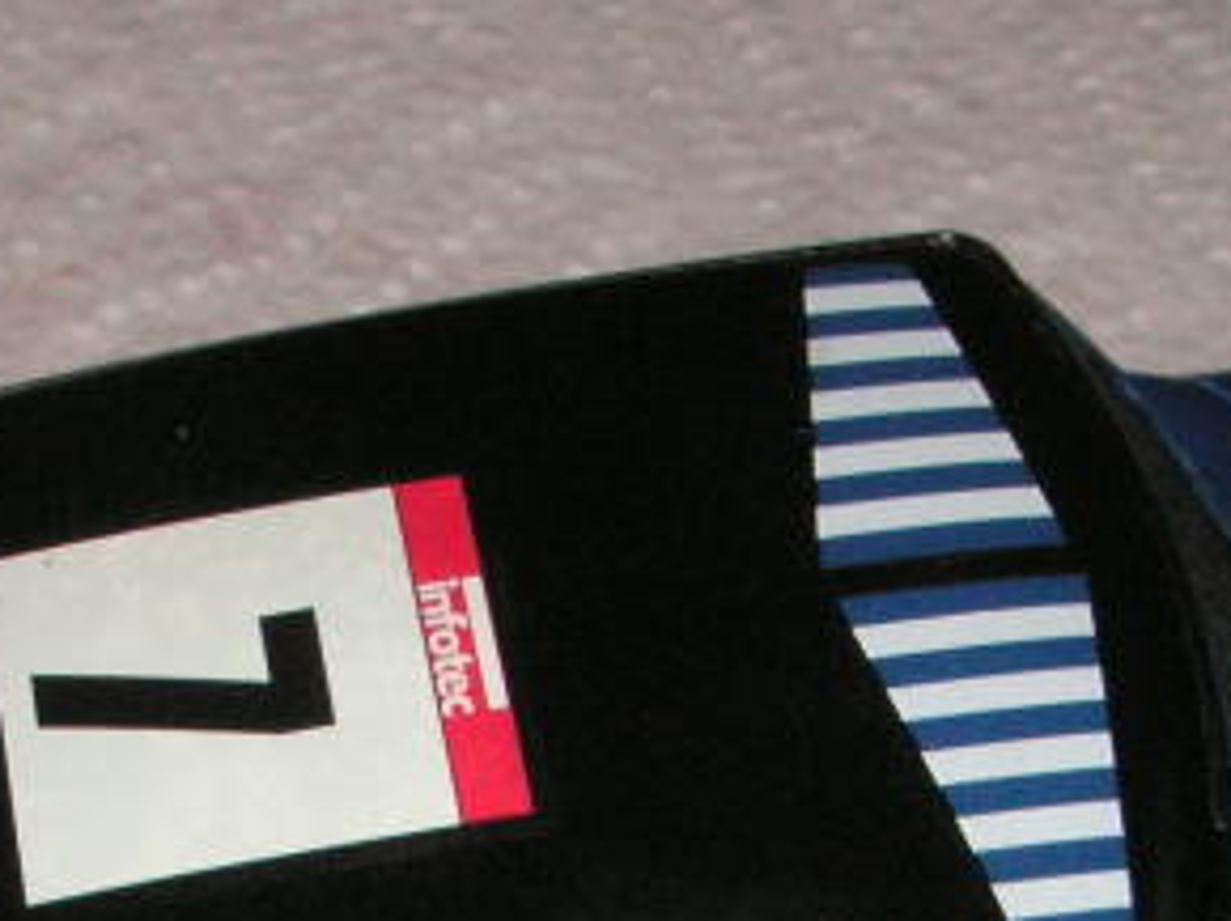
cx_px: 548
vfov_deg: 13.6
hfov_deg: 18.7
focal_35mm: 105
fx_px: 3731
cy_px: 1129
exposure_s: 1/45
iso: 160
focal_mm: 6.3
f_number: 6.6
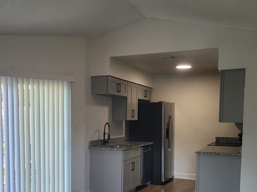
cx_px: 106
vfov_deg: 32.3
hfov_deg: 42.8
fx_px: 327
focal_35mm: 44
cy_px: 143
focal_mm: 5.4
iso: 80
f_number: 1.8
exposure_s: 1/120
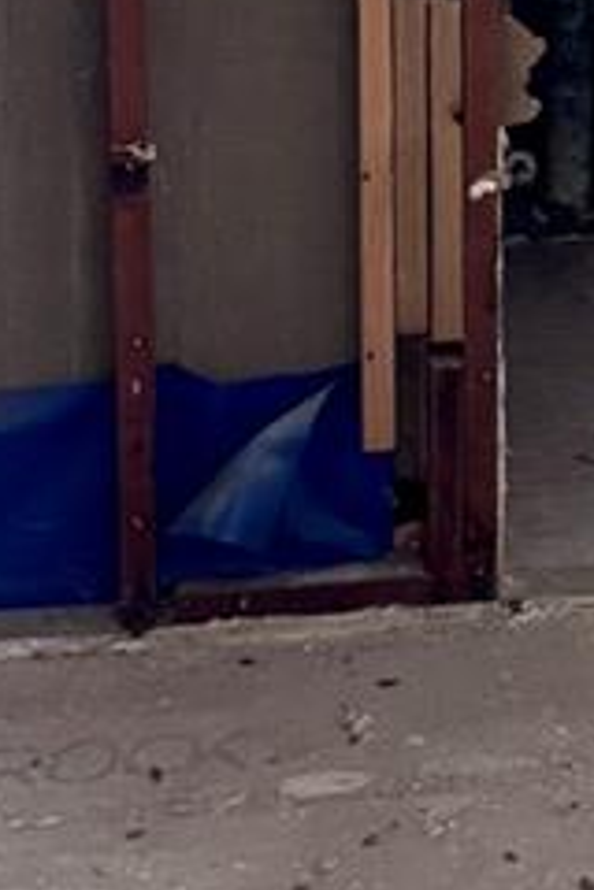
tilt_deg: -10.1
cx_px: 936
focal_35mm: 125
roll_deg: -0.7
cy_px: -141
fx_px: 3094
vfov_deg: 15.8
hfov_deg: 10.5
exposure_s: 1/49
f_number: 1.78
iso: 640
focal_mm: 6.76
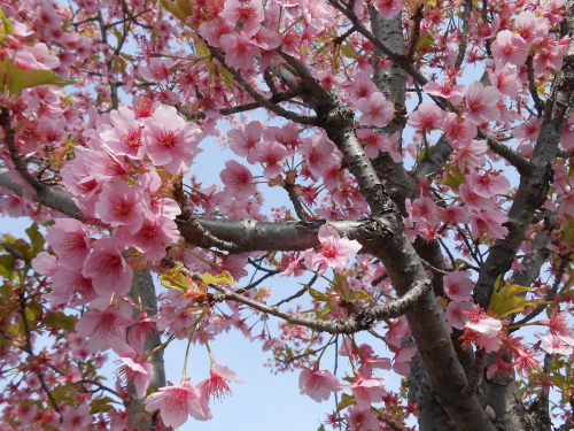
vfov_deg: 53.1
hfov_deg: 67.3
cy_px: 216
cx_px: 287
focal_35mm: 26
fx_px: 431
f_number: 3.5
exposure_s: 1/640
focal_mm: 4.6
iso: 80
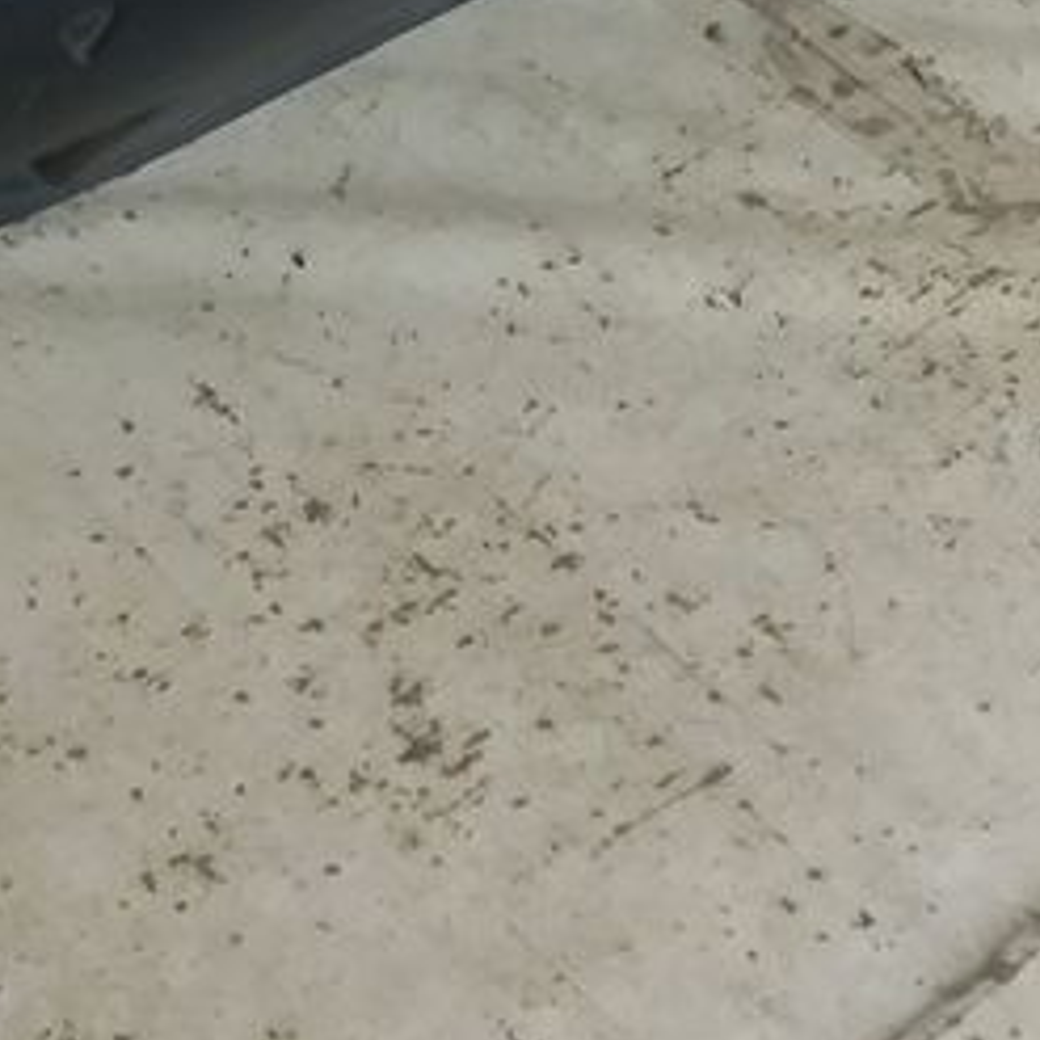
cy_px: -467
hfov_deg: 17.4
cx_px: 535
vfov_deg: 16.1
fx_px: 3399
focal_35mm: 100
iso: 160
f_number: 1.9
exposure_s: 1/25
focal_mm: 3.7
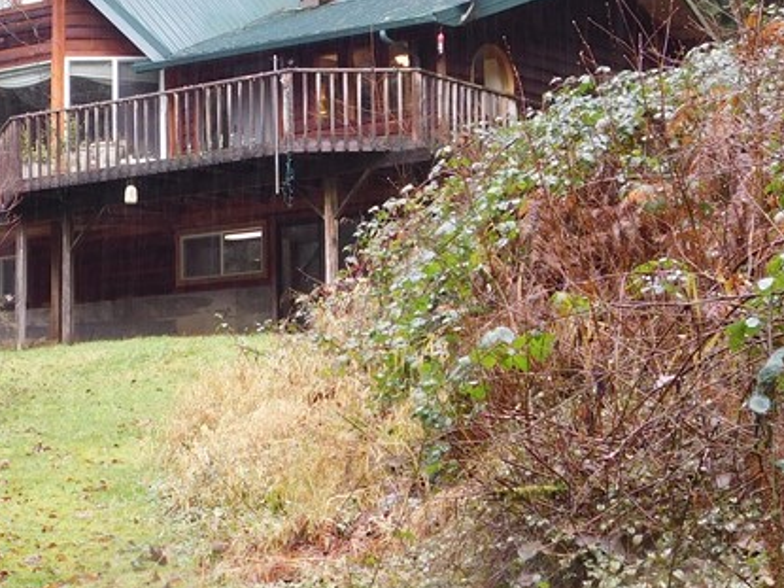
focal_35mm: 111
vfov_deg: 13.3
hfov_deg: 17.6
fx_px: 2513
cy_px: 144
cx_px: 162
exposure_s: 1/50
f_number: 3.7
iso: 125
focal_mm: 8
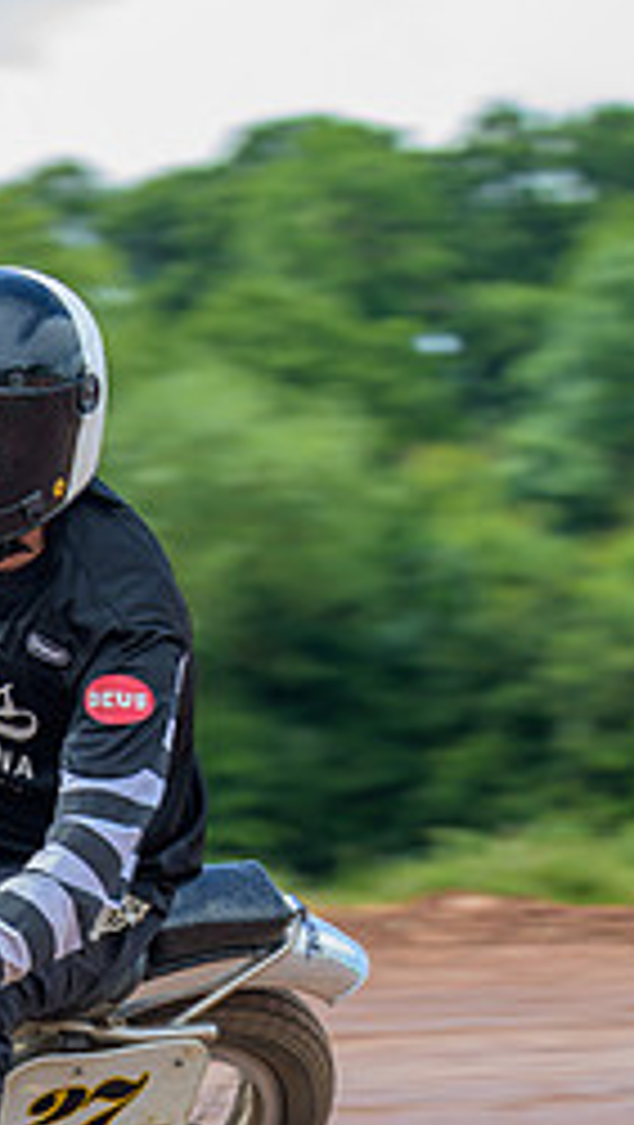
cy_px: 747
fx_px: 7606
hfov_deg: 4.7
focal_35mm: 255
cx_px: -553
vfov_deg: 8.4
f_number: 4
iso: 64
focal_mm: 70
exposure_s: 1/200
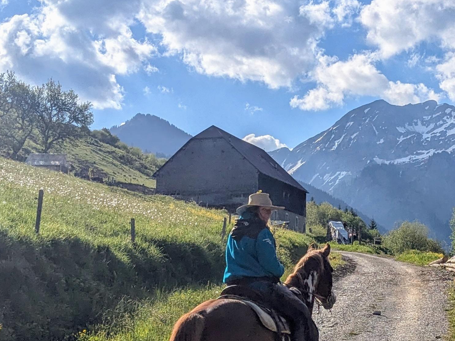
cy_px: 226
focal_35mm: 73
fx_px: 959
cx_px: 303
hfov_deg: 26.5
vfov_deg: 20.1
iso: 64
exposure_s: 1/11628
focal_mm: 4.38
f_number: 1.73
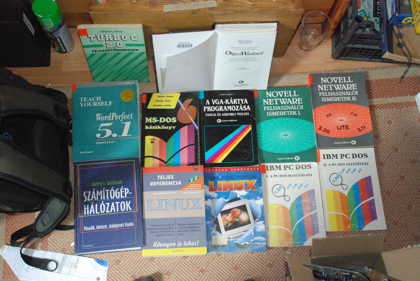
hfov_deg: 49.5
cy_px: 140
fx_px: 456
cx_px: 210
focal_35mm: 39
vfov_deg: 34.3
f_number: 7.1
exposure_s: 1/60
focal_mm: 26
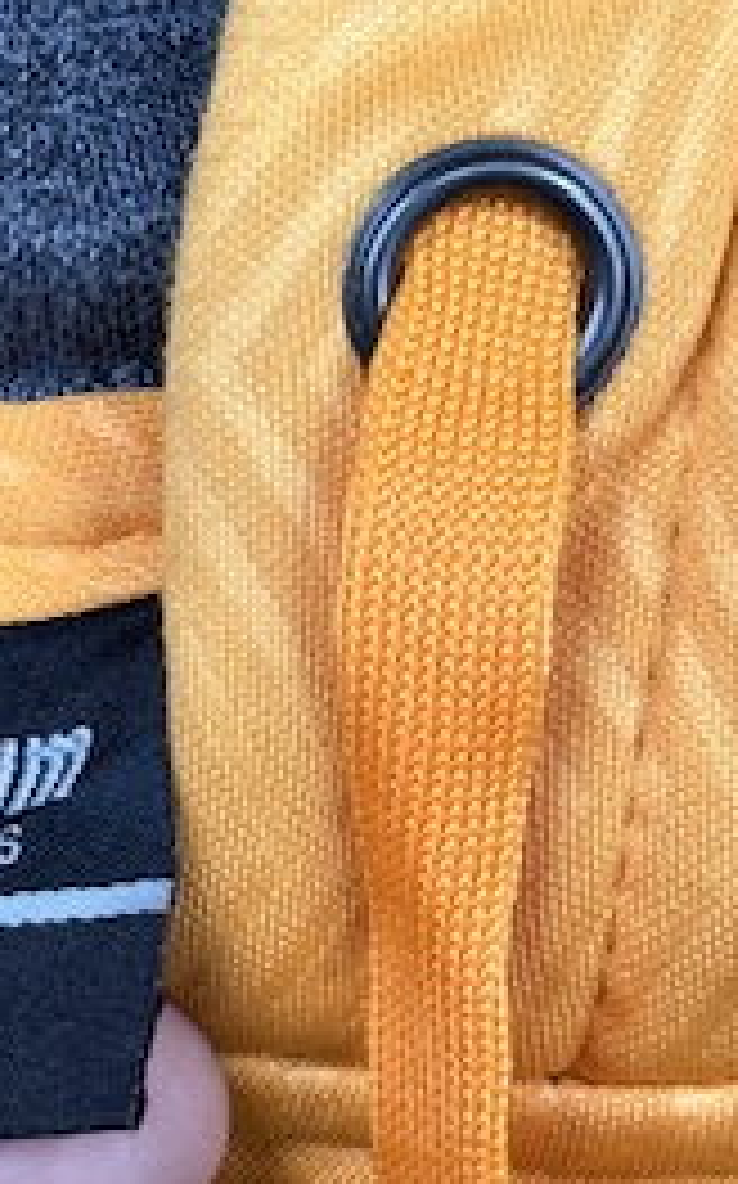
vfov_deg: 16.8
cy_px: 554
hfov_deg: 10.4
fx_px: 3997
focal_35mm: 124
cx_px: -162
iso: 64
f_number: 1.78
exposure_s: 1/100
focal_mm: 6.76
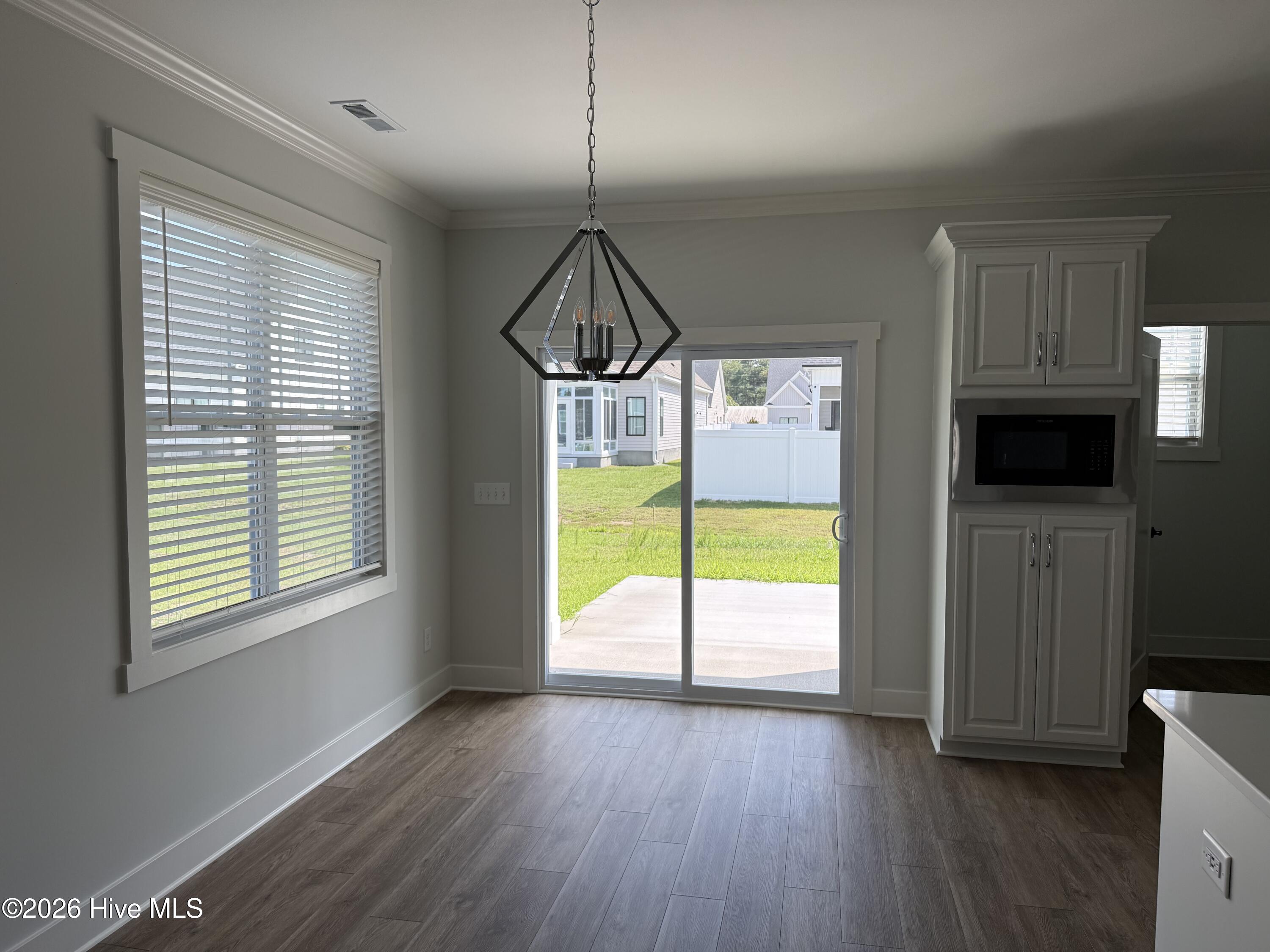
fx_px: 881
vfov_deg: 56.8
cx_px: 635
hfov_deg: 71.6
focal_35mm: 24
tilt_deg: -3.6
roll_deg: +0.8
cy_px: 476
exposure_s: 1/772
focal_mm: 6.76
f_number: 1.78
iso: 80
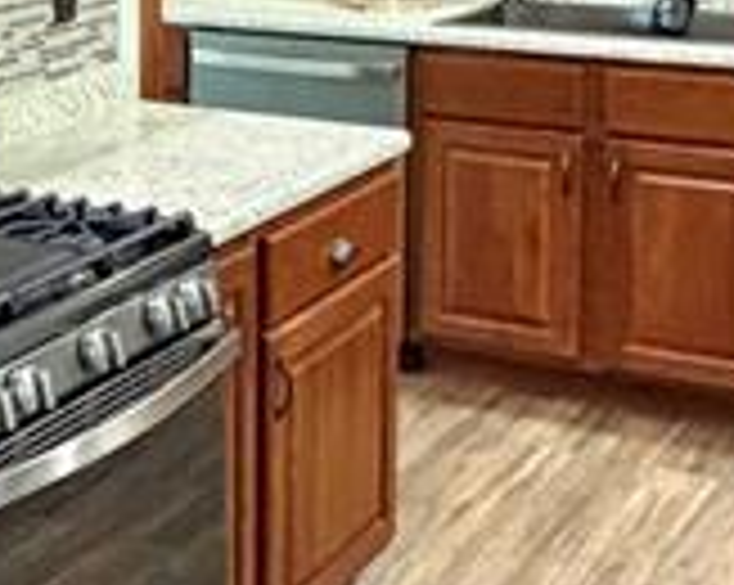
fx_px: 1866
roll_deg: +1.0
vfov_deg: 17.3
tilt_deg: -5.8
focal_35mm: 86
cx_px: 9
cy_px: -45
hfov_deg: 21.5
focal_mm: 2.22
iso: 500
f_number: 2.2
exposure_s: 1/60
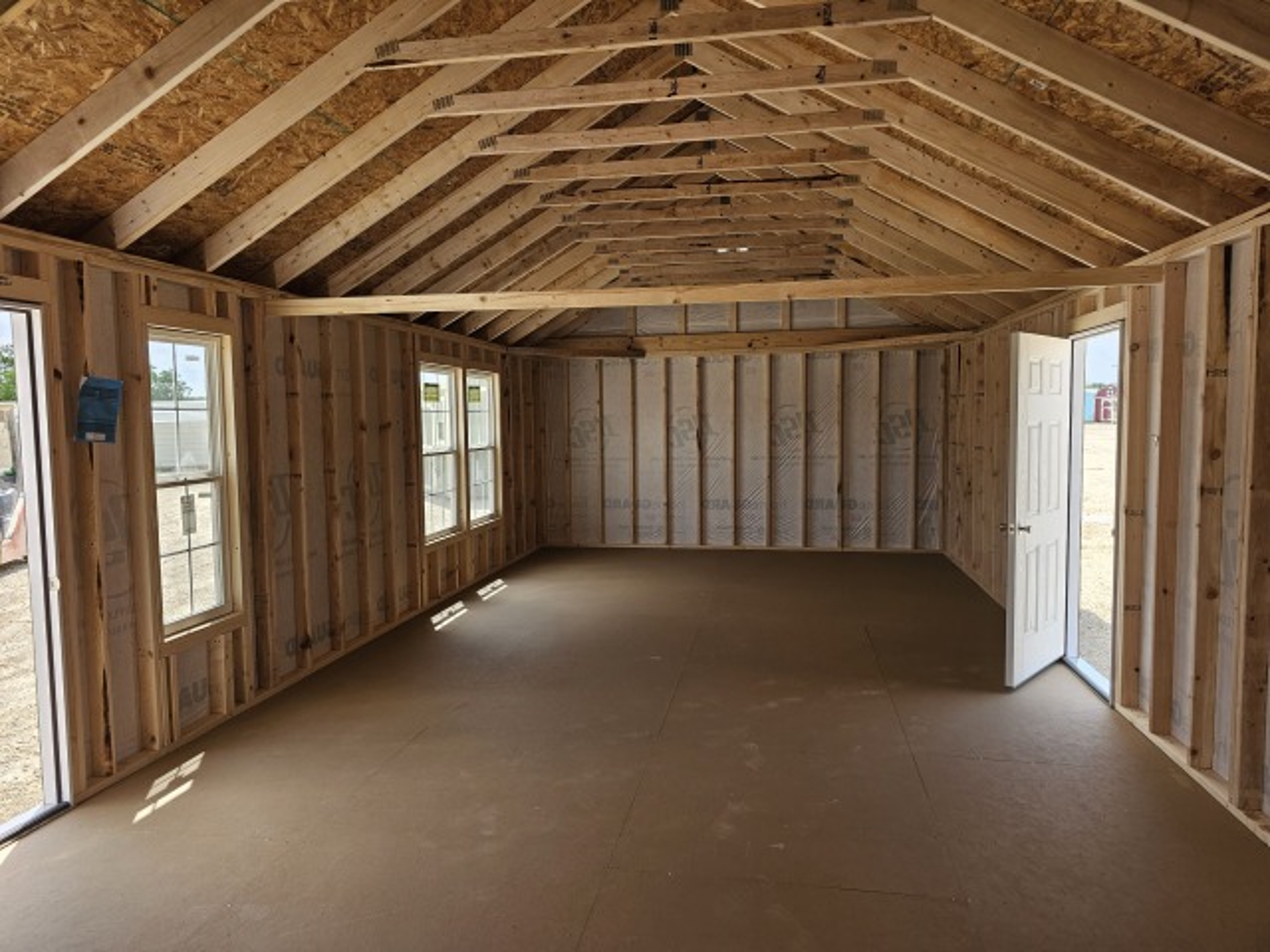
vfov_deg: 58.9
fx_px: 844
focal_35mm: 23
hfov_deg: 73.9
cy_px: 476
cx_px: 635
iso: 40
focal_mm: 6.3
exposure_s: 1/359
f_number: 1.7
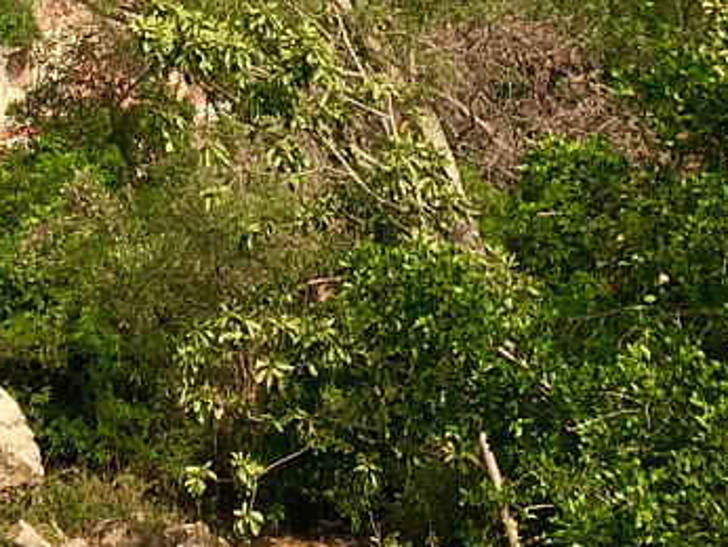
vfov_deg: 10.8
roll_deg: -0.7
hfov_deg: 14.7
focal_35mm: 134
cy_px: -154
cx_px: 217
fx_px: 2820
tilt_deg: -5.2
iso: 32
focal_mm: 4.15
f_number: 2.2
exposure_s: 1/1866
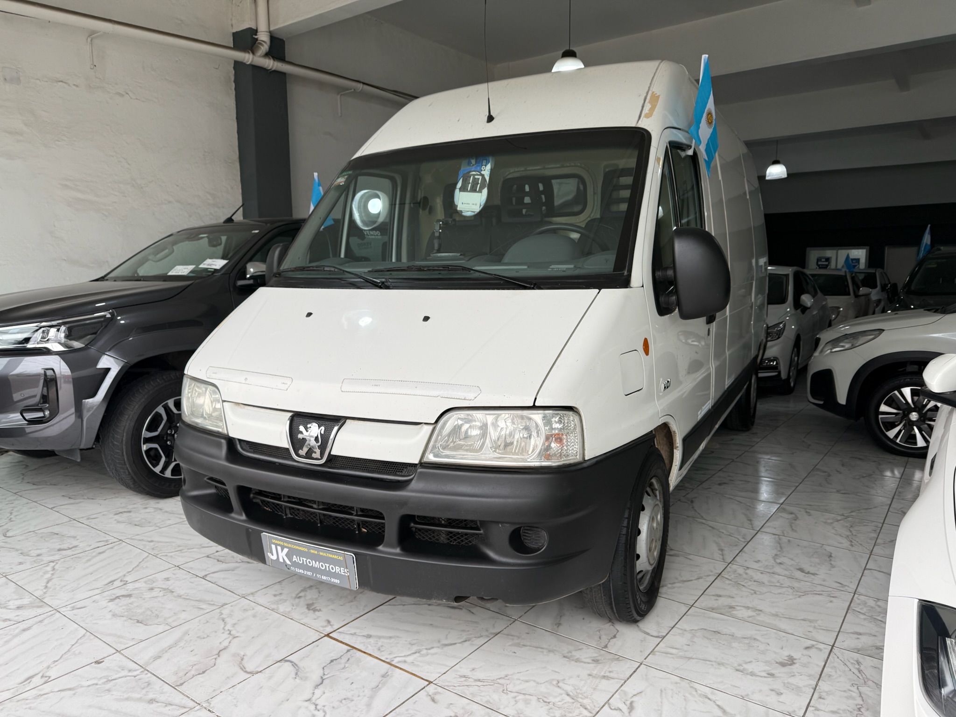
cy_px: 358
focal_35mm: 24
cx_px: 478
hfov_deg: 71.6
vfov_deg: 56.8
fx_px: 663
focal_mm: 6.76
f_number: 1.78
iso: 64
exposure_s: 1/229
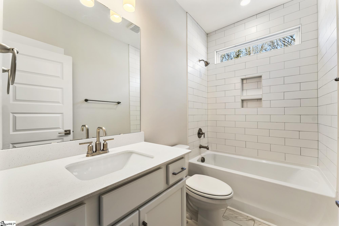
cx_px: 170
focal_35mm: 14
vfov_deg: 81.2
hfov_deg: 104.3
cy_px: 113
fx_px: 132
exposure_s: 1/8
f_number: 6.3
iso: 400
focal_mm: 14
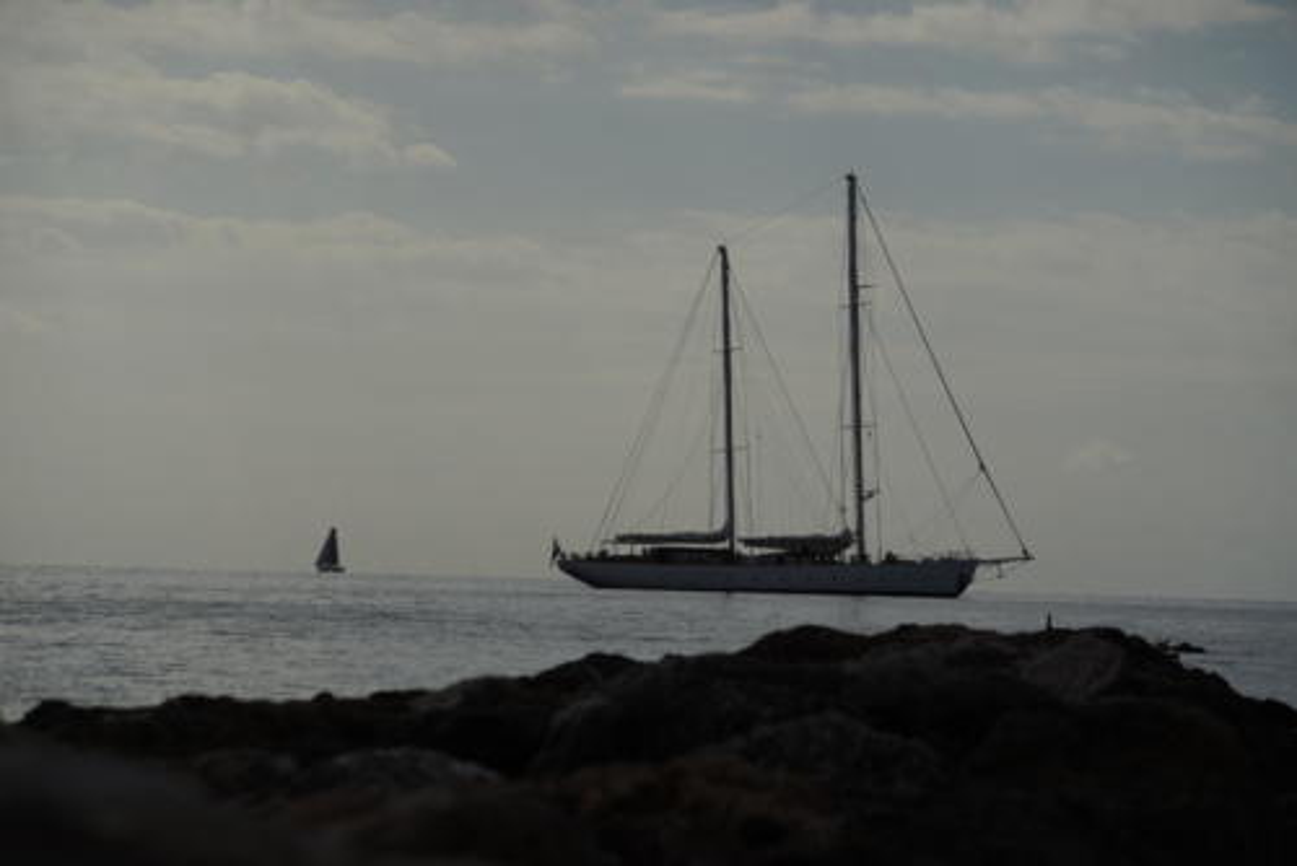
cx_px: 648
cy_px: 433
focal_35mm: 150
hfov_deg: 13.7
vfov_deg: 9.2
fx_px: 5407
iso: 100
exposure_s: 1/3200
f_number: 4.5
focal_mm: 150
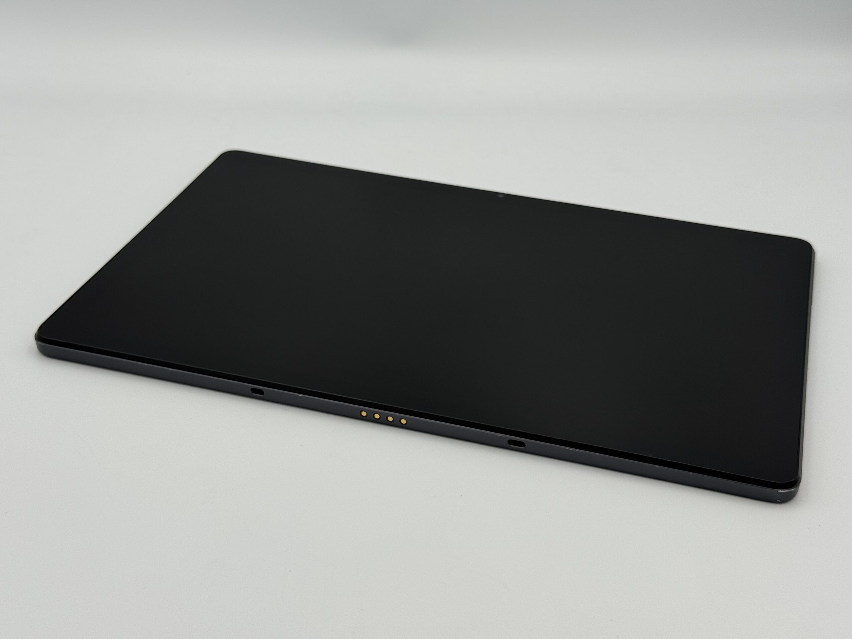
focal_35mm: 48
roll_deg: -0.3
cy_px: 320
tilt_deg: -31.2
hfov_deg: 39.7
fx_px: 1181
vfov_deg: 30.3
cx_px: 426
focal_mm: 6.76
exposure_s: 1/885
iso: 64
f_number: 1.78
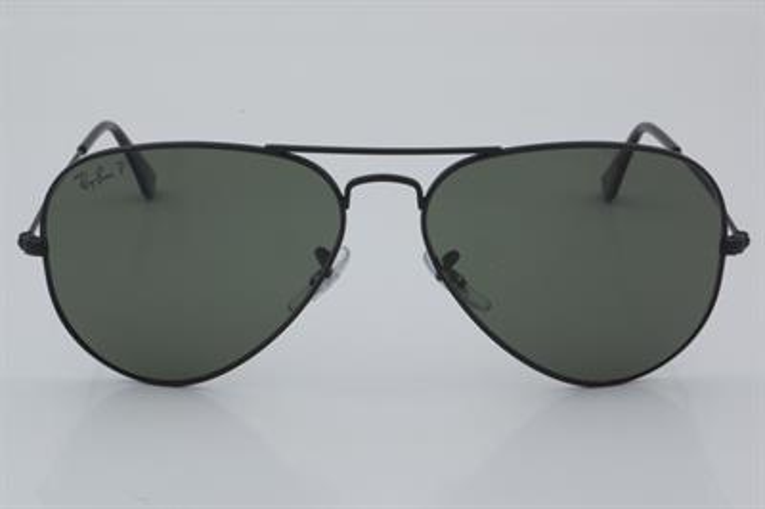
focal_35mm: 82
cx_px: 382
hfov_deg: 24.6
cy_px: 254
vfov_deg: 16.5
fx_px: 1752
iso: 100
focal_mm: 55
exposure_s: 1/4
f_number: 32
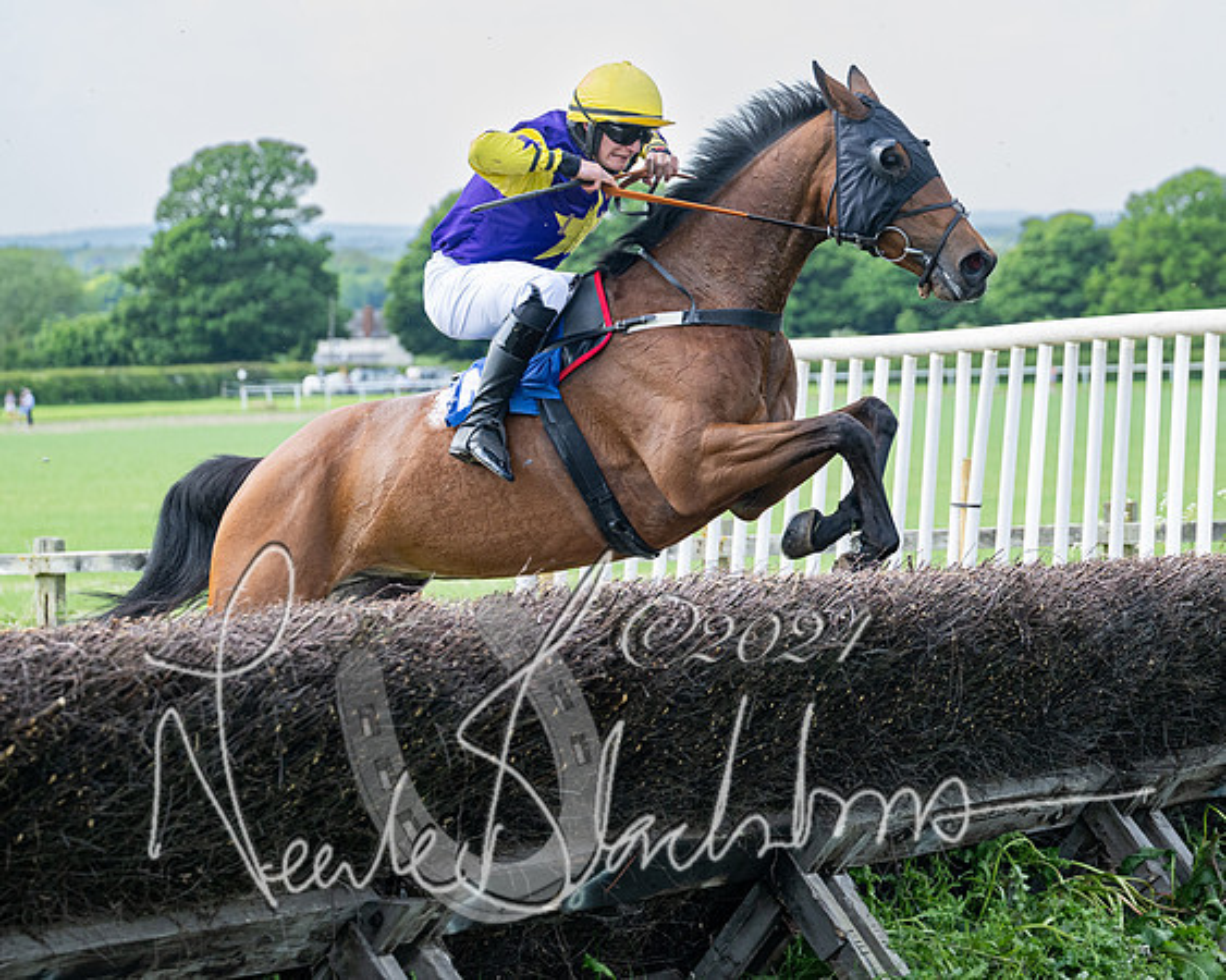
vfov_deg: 12.9
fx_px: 4327
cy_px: 490
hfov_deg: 16.1
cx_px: 653
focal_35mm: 119
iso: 400
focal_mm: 70
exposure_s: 1/2000
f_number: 2.8
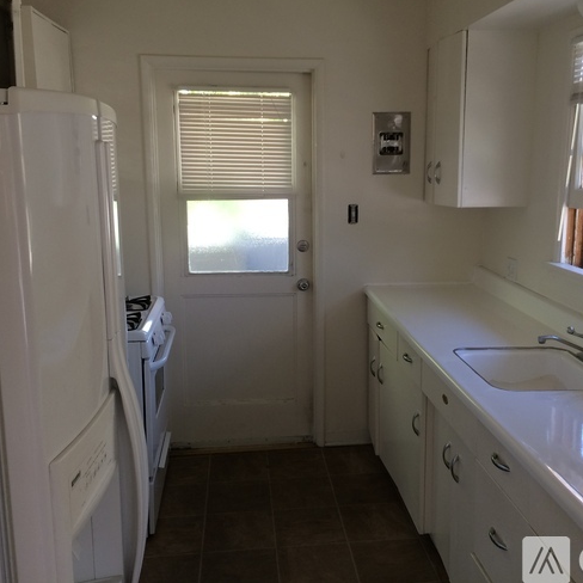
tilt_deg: -9.4
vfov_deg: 47.2
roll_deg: +2.0
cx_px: 317
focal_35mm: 35
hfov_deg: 47.2
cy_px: 286
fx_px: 667
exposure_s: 1/40
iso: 40
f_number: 2.2
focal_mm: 4.15
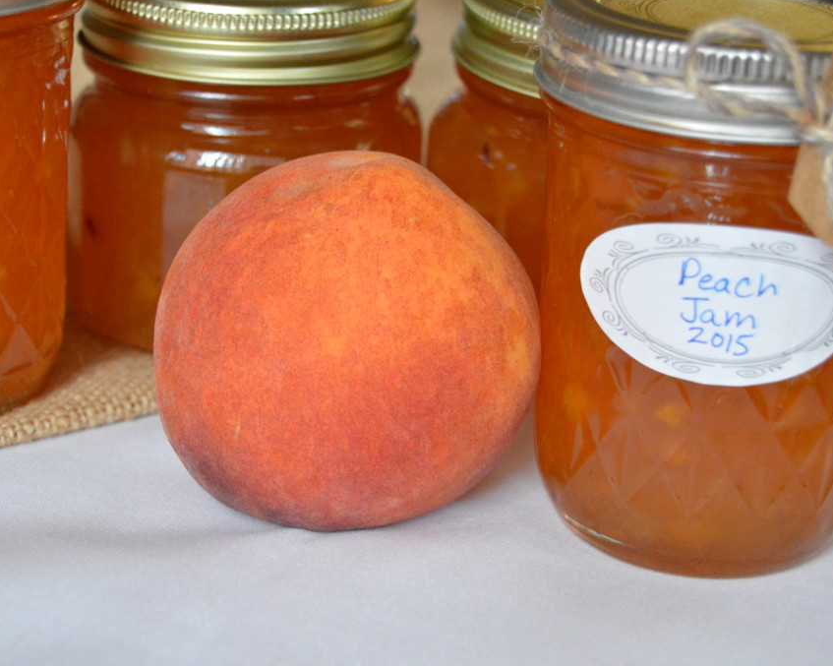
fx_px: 2306
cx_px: 376
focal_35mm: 94
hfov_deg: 20.5
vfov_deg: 16.4
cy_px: 332
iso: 3200
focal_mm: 55
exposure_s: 1/60
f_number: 5.6
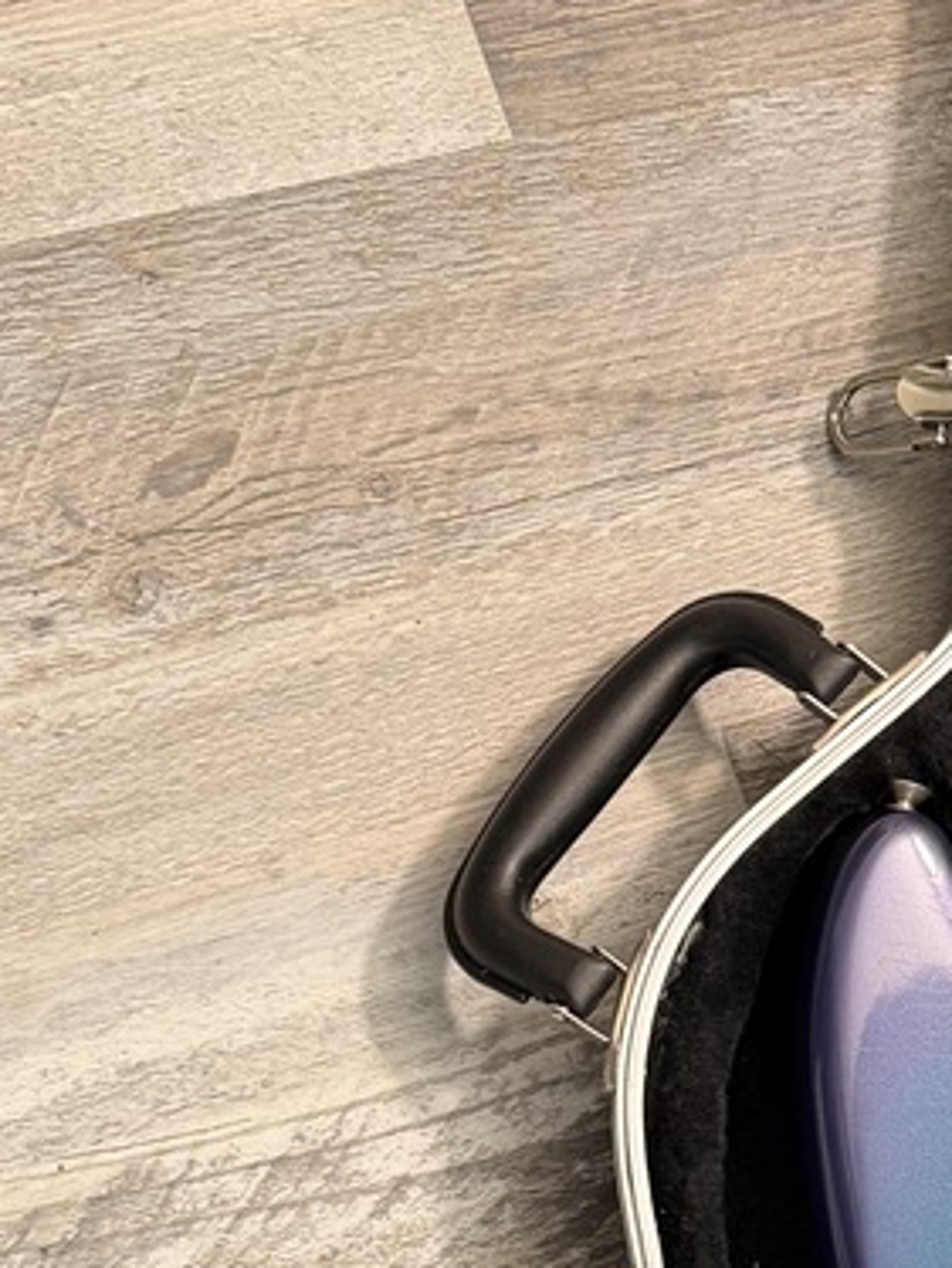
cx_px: 1308
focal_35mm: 77
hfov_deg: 17.7
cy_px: 1010
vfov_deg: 24.9
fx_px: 2820
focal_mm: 6.76
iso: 500
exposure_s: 1/60
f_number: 1.78
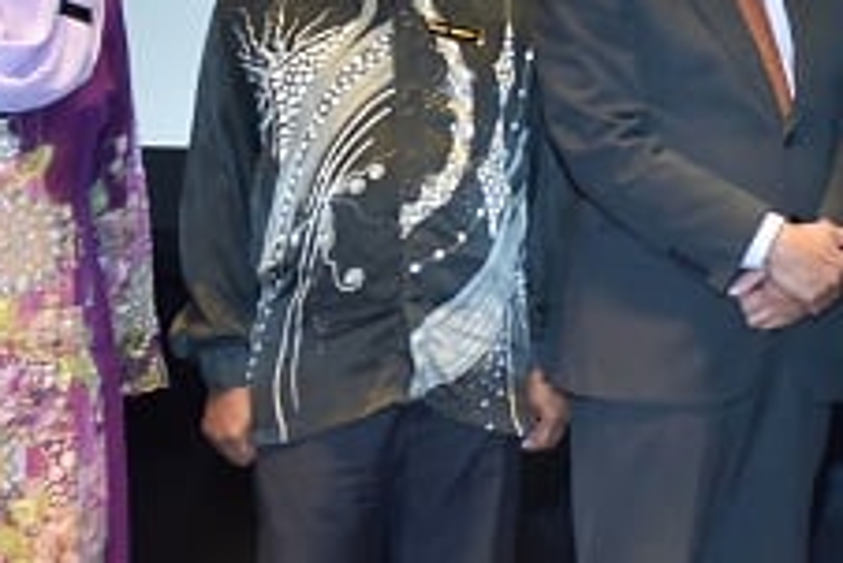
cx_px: 947
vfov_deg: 10.0
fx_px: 3210
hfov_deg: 14.6
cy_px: 317
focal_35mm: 137
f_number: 2.8
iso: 1600
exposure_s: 1/125
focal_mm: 31
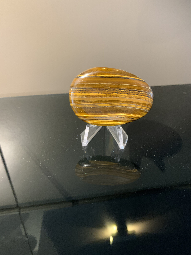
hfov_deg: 53.1
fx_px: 191
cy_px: 128
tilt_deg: -31.4
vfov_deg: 67.3
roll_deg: +0.9
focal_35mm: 26
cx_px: 96
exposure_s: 1/30
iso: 400
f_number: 1.8
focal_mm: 4.25
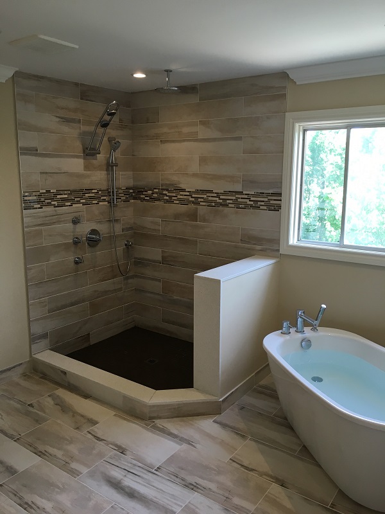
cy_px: 257
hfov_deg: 48.2
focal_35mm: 29
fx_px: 430
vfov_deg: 61.7
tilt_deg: -10.0
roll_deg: -0.2
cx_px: 192
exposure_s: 1/40
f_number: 2.2
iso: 25
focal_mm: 4.15
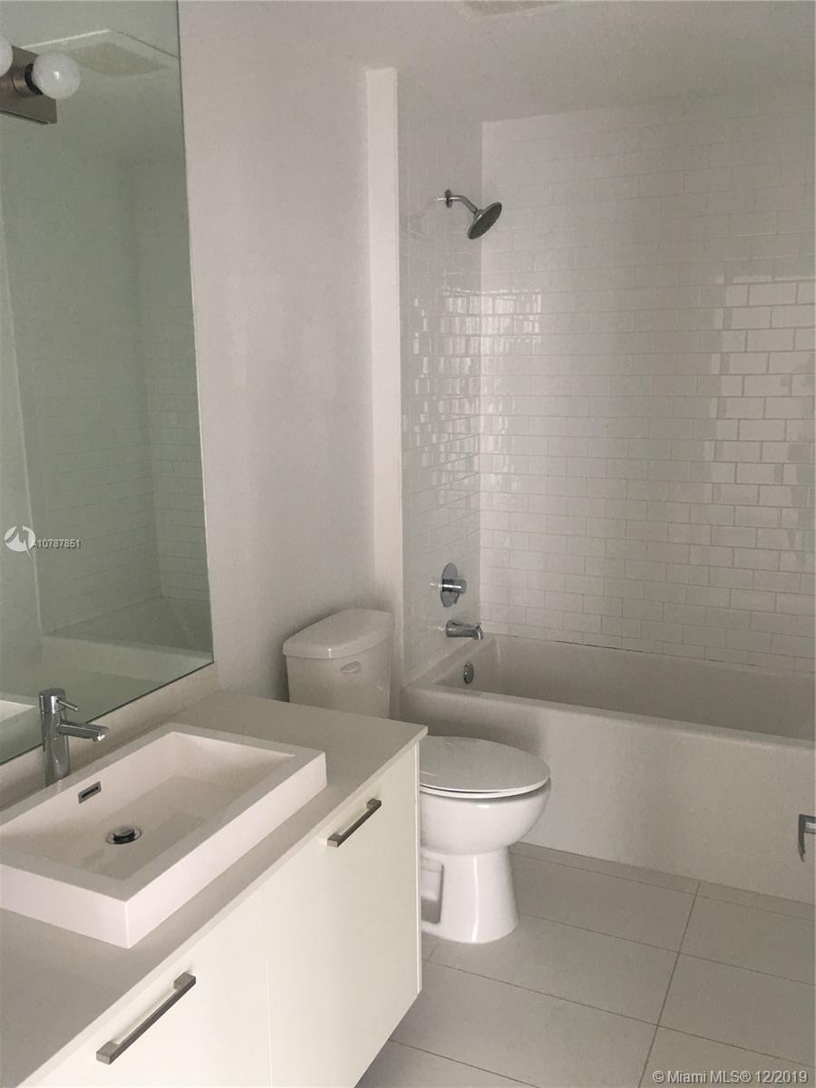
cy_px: 544
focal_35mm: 29
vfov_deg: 61.7
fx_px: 911
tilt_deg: -7.9
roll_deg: +0.3
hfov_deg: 48.2
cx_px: 408
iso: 32
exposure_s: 1/15
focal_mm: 4.15
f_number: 2.2
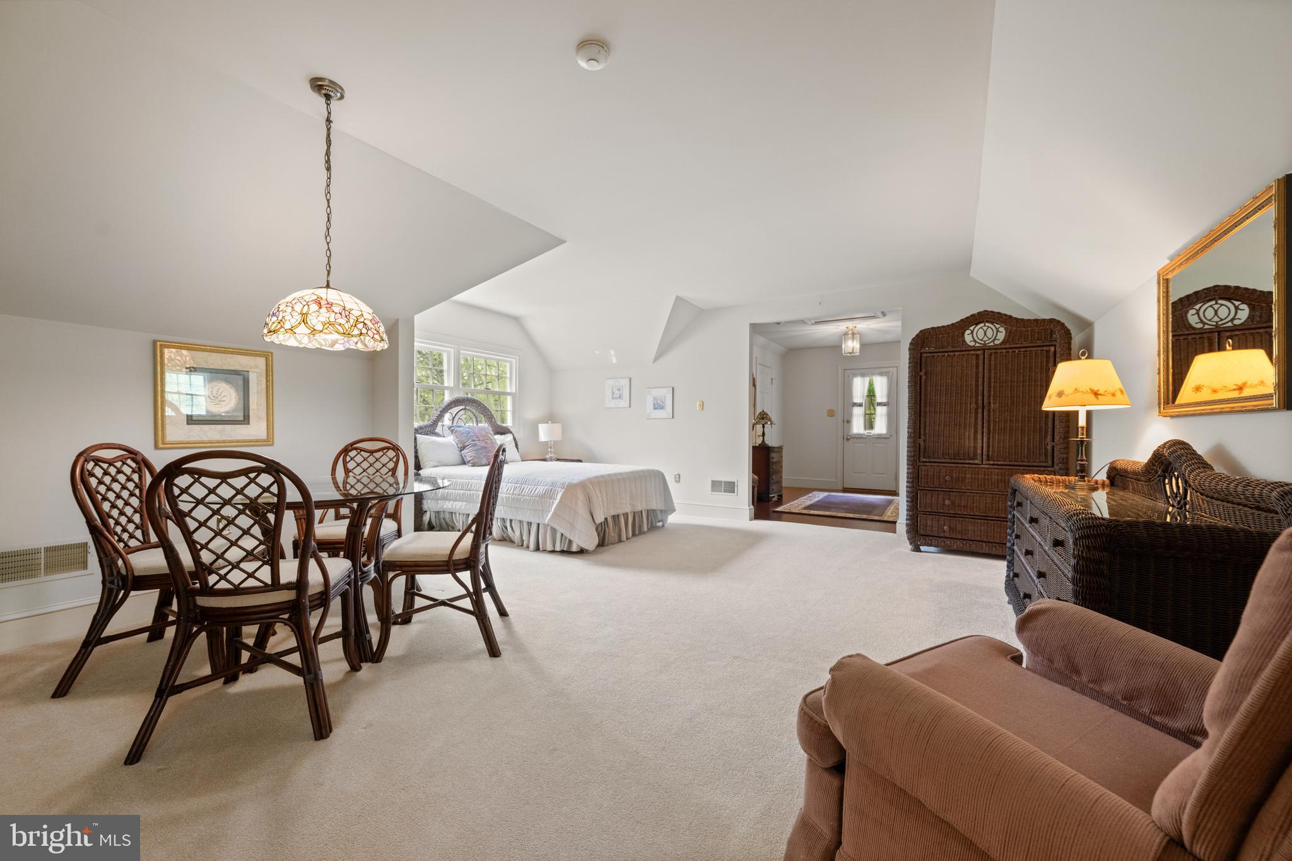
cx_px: 646
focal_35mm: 14
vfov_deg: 81.2
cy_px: 430
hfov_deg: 104.3
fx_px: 502
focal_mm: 14
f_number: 6.3
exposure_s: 1/13
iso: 1000
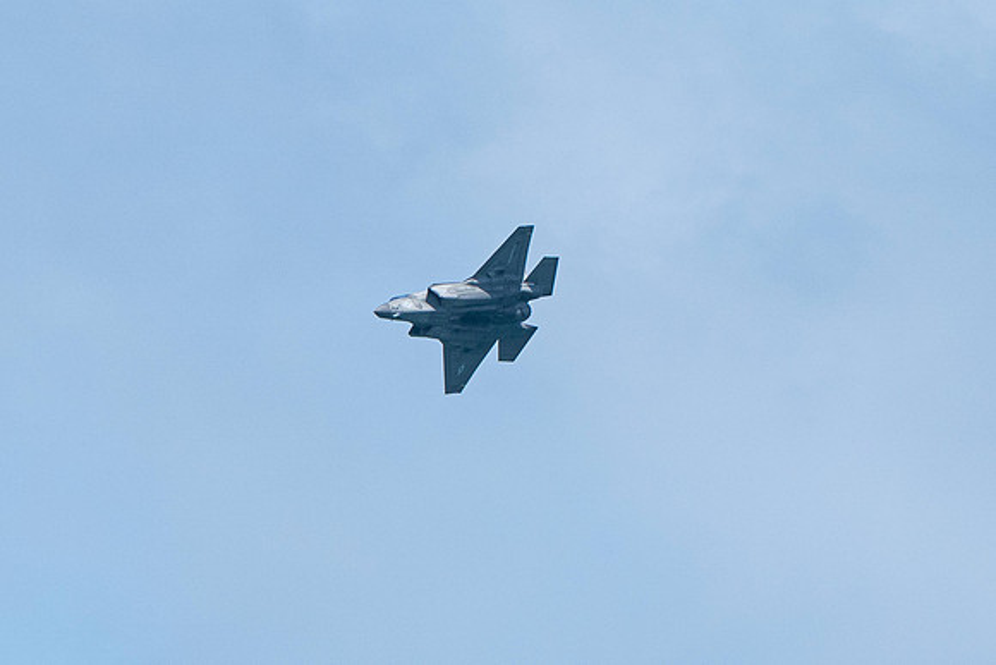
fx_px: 27572
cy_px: 396
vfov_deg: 1.4
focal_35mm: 996
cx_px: 153
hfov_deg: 2.1
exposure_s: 1/1250
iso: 640
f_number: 10
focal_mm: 400
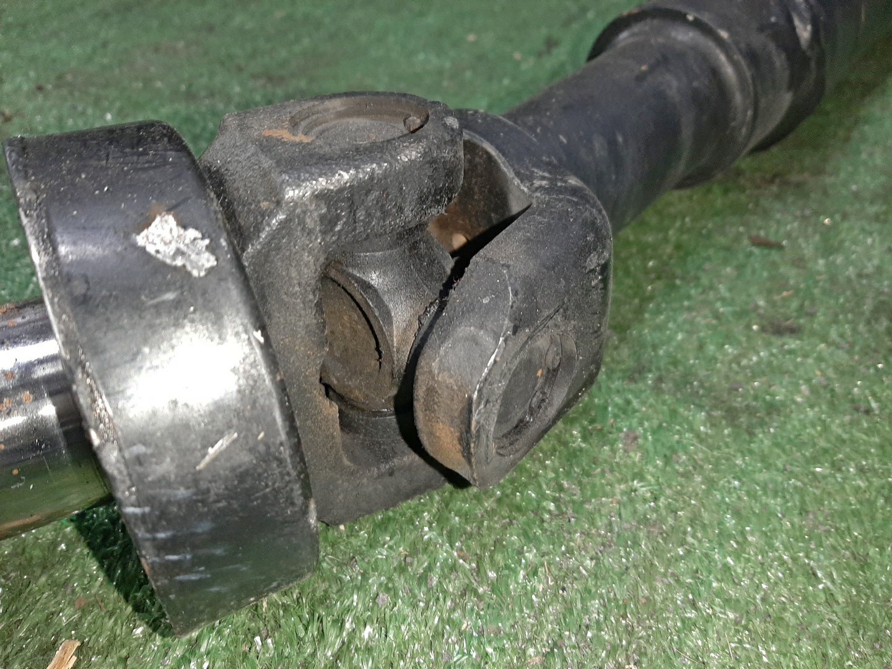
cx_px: 446
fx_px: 670
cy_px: 334
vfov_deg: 53.1
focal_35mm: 26
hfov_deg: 67.3
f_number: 1.7
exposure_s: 1/50
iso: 167
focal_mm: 3.93
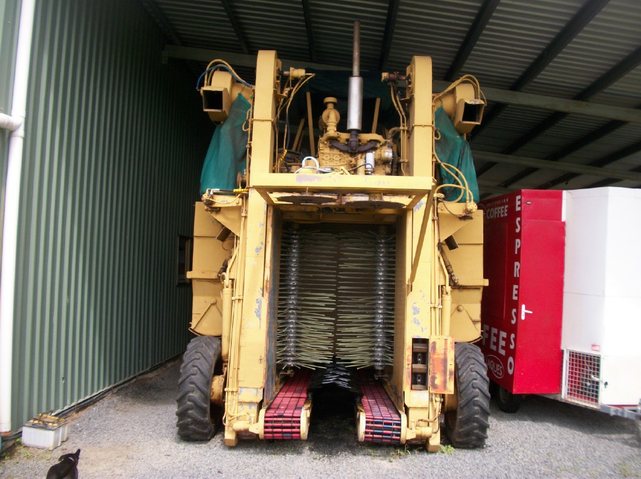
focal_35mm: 32
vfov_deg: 44.1
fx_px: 592
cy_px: 240
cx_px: 320
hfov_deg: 56.9
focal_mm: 5.7
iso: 80
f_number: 8.8
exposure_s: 1/50
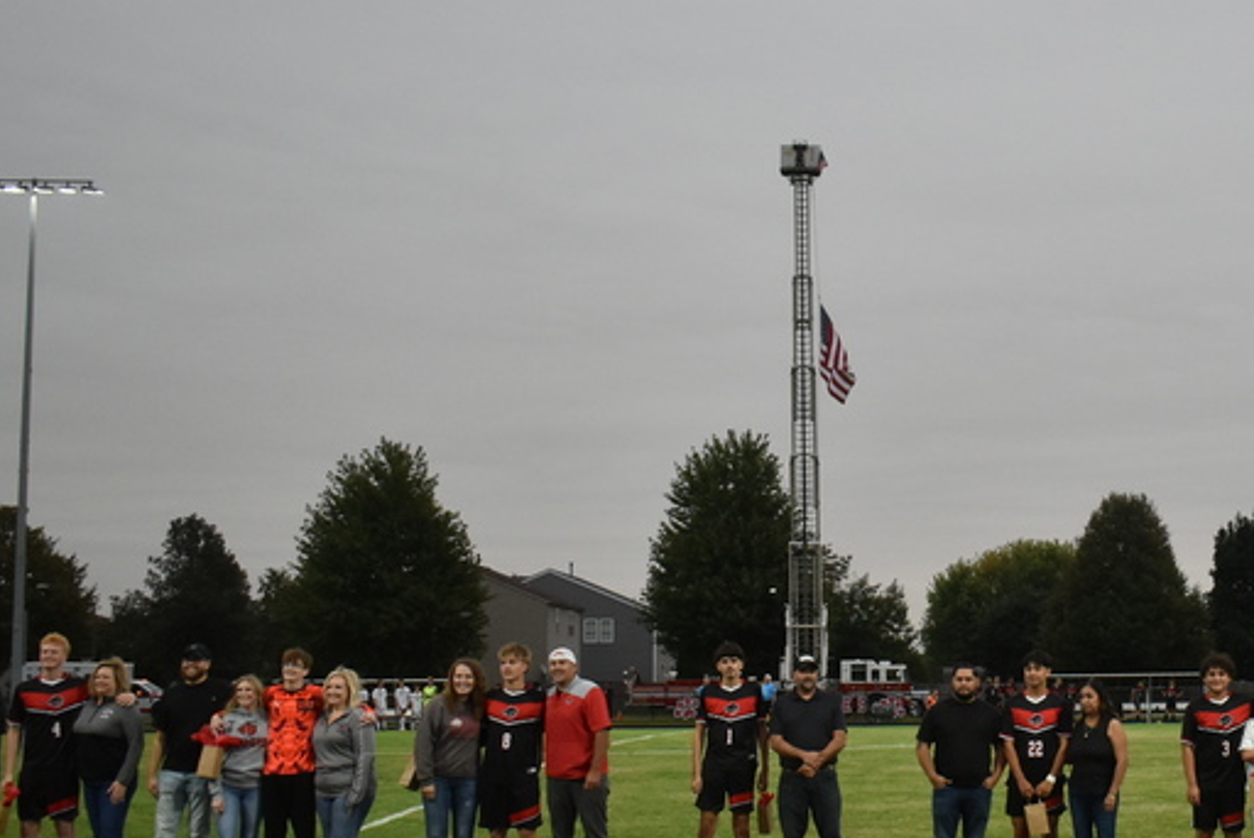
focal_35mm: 60
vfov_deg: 22.6
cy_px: 494
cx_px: 1053
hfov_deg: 32.2
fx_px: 2091
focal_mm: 20
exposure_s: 1/200
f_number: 3.8
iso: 800
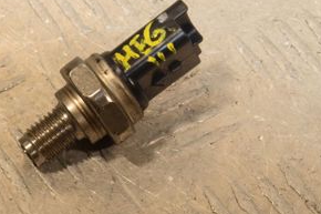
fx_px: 2656
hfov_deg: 6.9
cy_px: 67
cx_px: 113
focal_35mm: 298
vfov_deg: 4.6
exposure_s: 1/200
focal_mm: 90
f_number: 10
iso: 1600
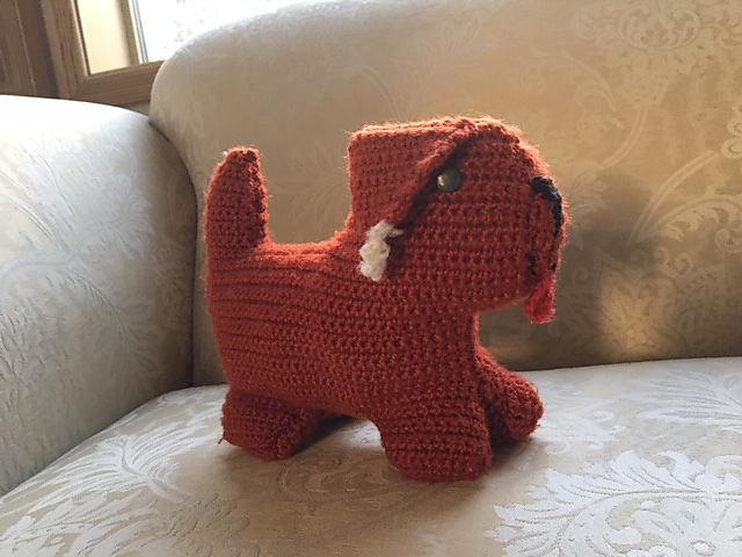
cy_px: 278
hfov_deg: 61.7
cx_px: 371
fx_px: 622
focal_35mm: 29
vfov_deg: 48.2
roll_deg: +7.9
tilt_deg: -9.6
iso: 160
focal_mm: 4.15
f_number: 2.2
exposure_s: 1/30
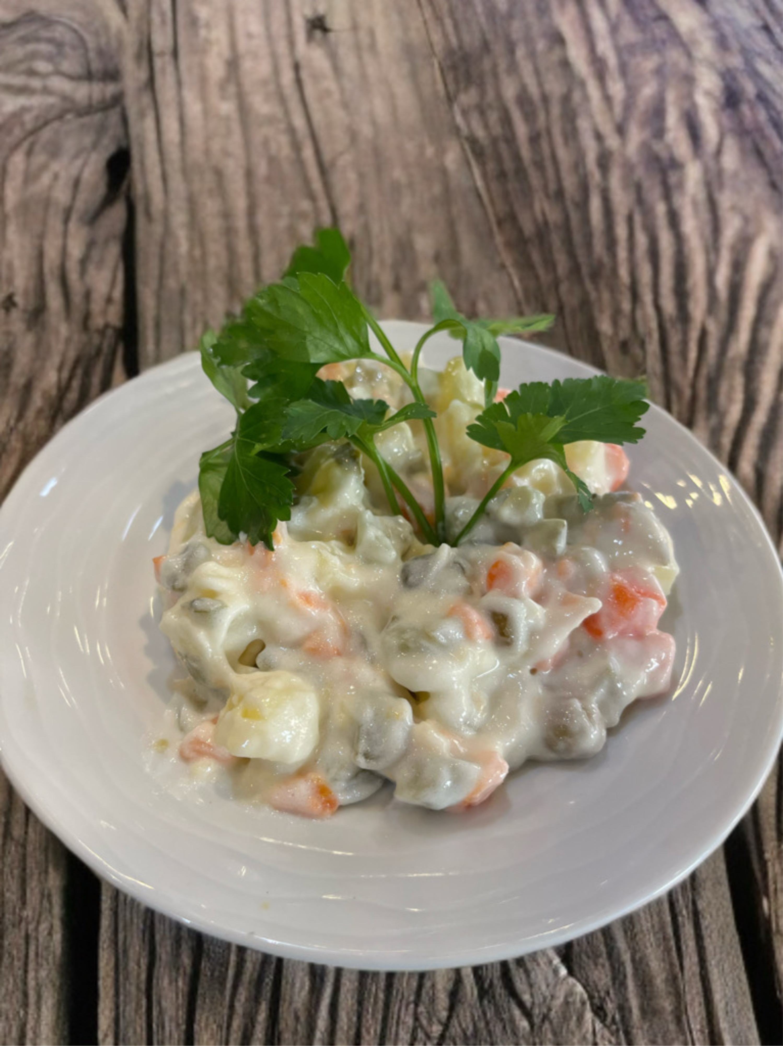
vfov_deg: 67.3
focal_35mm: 26
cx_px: 392
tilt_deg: -47.2
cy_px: 523
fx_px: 785
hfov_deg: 53.0
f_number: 1.6
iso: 80
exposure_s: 1/100
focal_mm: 5.1
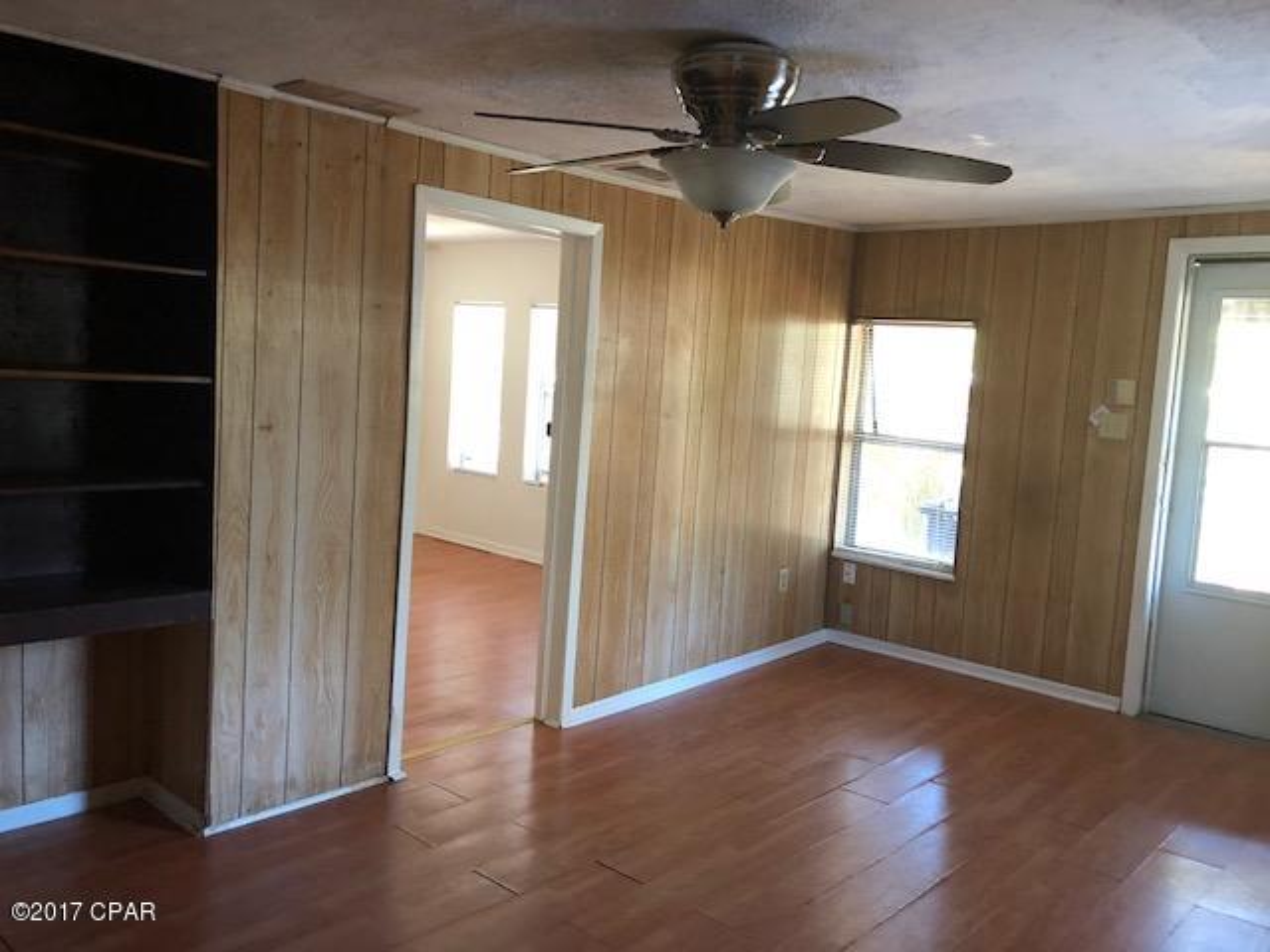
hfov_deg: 61.7
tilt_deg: -6.4
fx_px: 1064
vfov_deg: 48.2
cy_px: 476
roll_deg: -4.3
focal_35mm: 29
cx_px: 635
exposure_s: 1/15
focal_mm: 3.99
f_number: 1.8
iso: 80
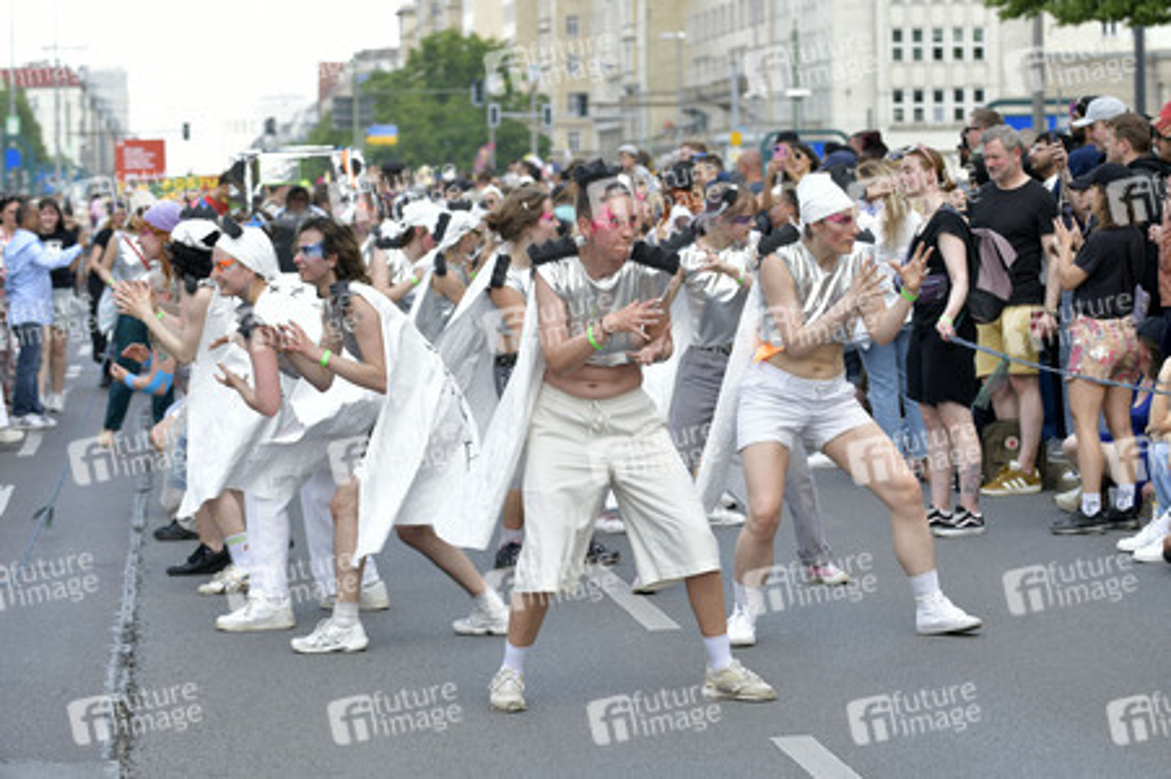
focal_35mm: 95
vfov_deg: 14.4
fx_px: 3088
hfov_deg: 21.5
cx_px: 586
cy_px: 390
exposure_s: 1/200
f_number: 4.5
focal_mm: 95
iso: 160
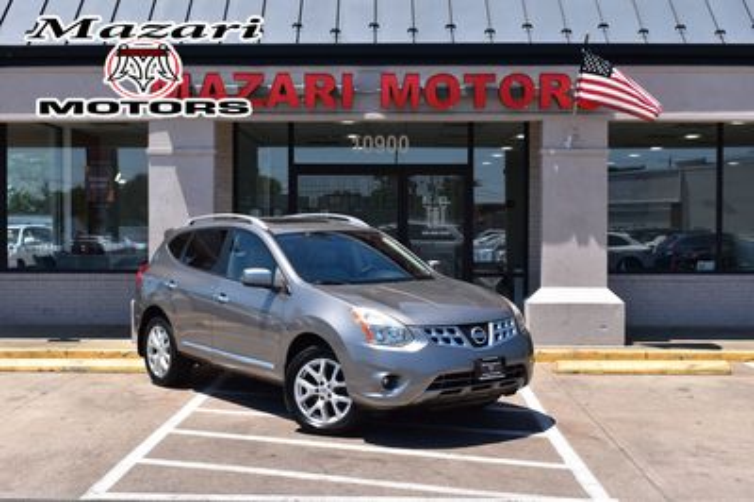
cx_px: 377
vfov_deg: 28.9
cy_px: 251
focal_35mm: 46
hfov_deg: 42.4
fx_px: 973
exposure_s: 1/500
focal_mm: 31
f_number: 11
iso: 400
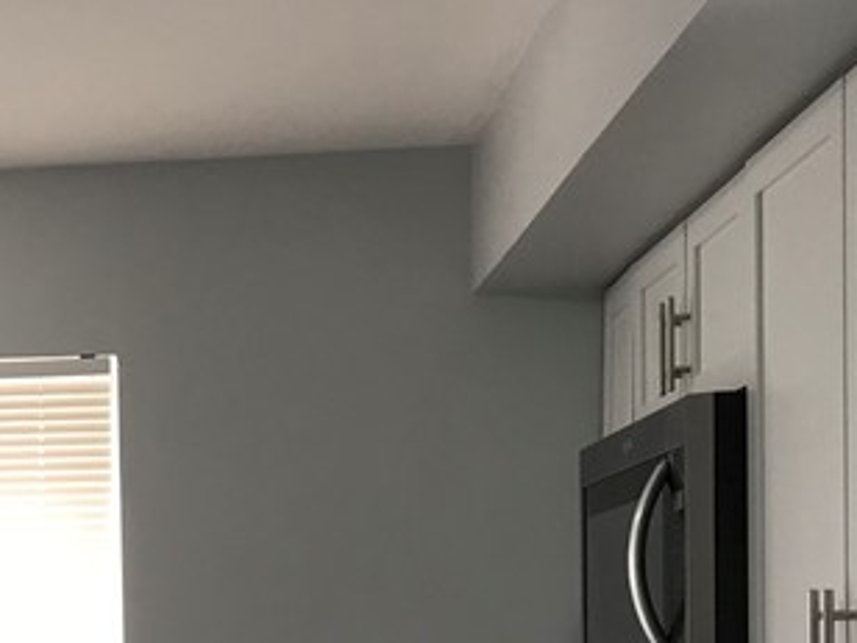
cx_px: 0
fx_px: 2302
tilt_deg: -4.6
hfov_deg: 20.4
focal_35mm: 93
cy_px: 888
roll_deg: +0.8
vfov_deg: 15.0
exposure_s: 1/40
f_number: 1.8
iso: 25
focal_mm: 3.99
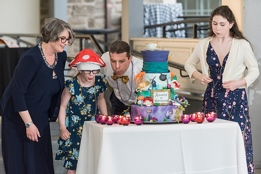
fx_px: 1301
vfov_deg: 7.7
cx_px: 125
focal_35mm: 179
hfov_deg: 11.5
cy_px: 89
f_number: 3.5
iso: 1000
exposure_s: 1/160
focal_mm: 170
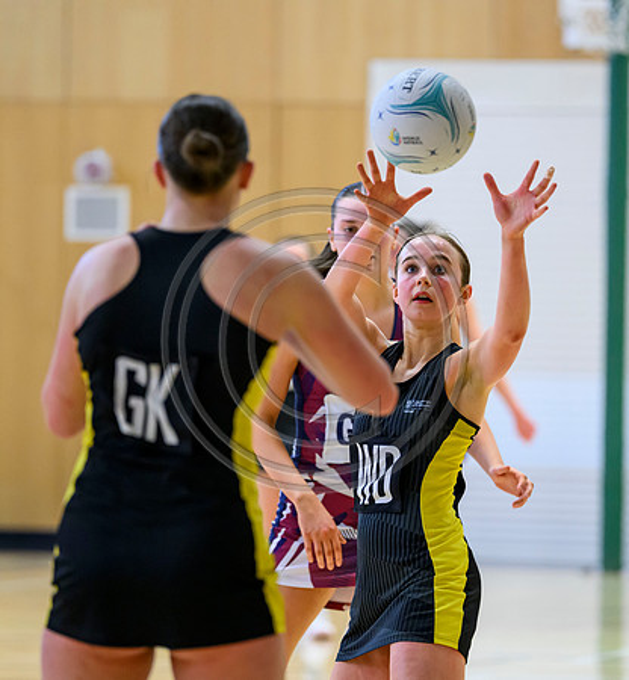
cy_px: 376
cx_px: 395
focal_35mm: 293
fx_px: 6266
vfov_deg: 6.2
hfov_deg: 5.7
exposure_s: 1/800
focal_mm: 200
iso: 4000
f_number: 3.2
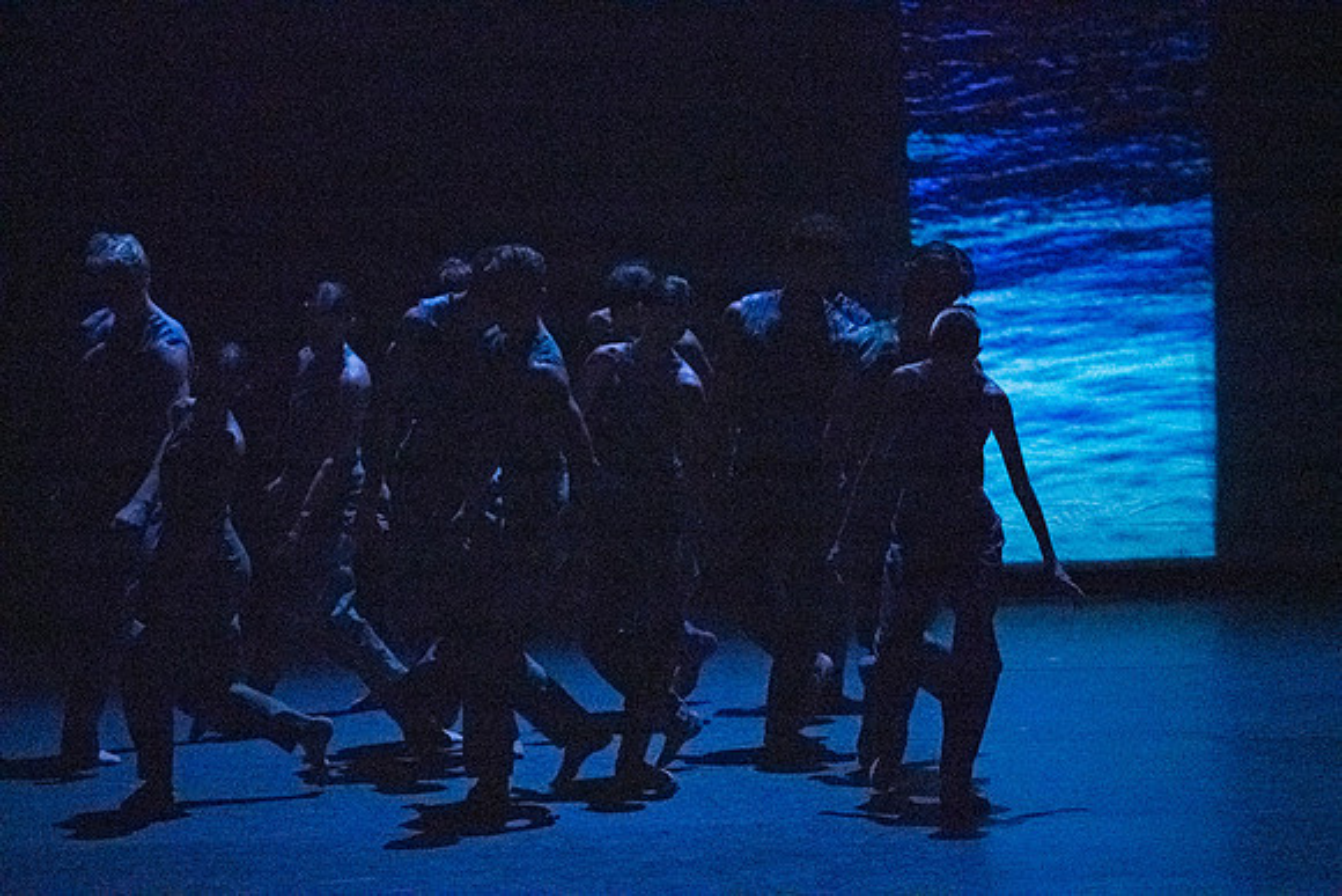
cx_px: 671
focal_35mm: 400
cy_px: 448
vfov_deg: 3.4
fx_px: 14914
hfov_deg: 5.2
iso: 25600
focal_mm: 400
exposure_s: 1/400
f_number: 5.6
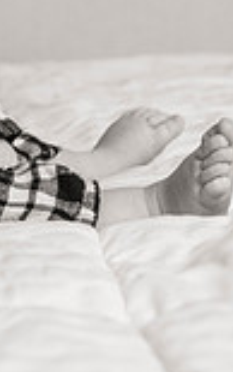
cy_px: -72
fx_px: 1746
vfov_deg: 11.9
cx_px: -108
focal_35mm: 172
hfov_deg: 7.5
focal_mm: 58
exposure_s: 1/200
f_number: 5.6
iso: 400
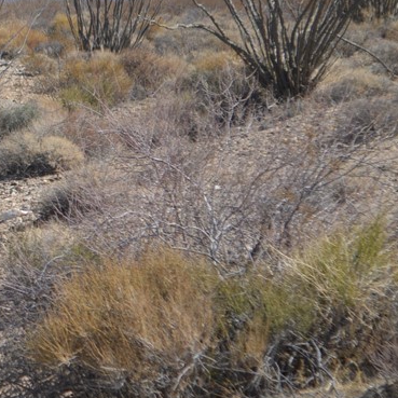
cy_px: 317
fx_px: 2683
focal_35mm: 206
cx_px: -133
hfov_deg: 8.4
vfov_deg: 8.5
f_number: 6.3
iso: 400
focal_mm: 55
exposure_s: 1/1600
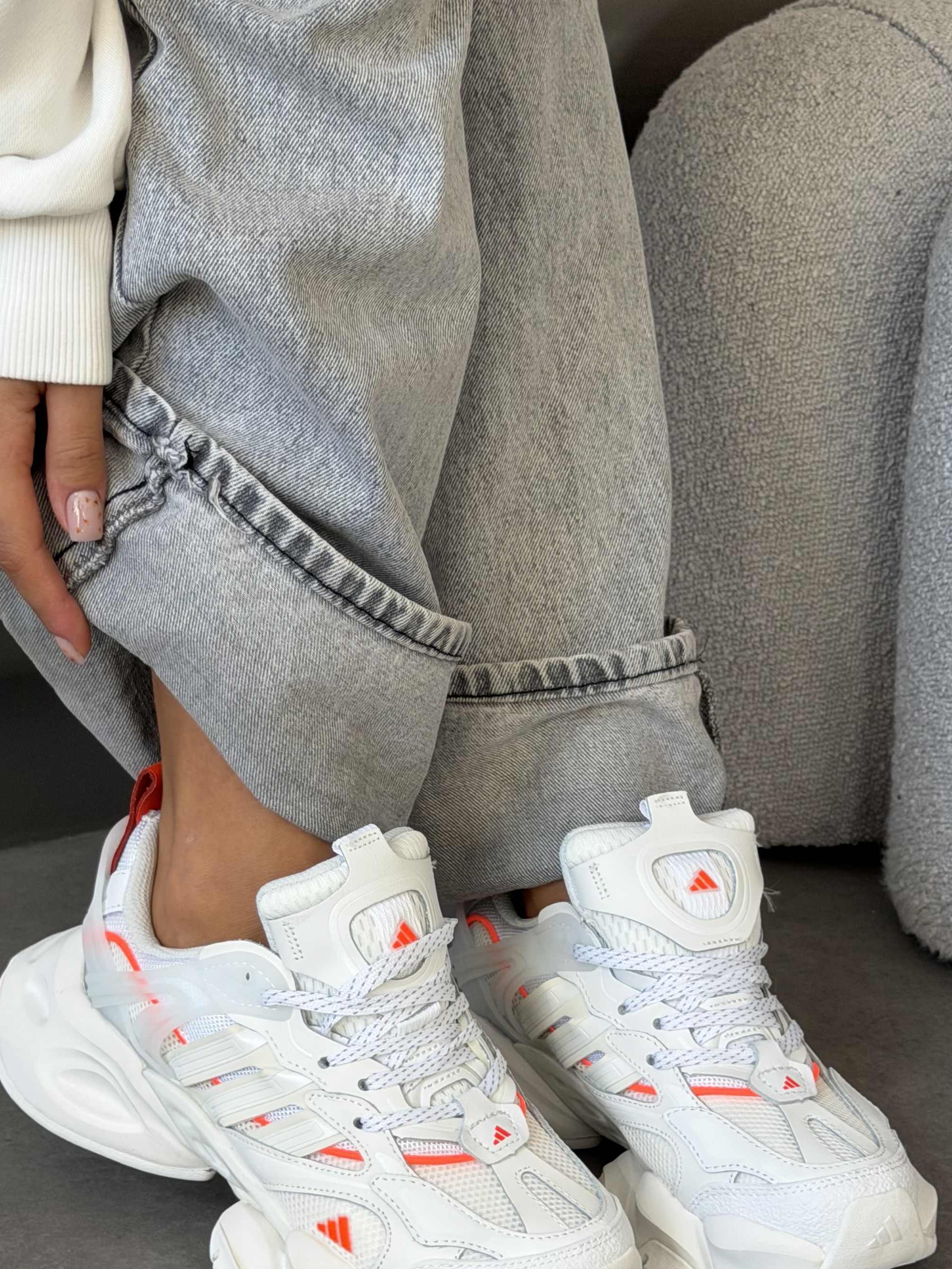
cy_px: 819
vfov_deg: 29.2
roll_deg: -0.1
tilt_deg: -18.4
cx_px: 454
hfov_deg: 22.3
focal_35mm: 66
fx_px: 2420
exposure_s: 1/182
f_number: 1.78
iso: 50
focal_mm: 6.76
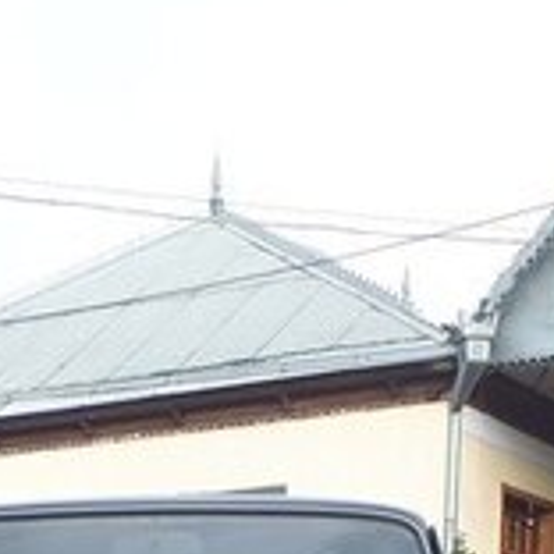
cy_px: 829
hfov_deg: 17.0
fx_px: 1829
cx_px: 71
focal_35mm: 101
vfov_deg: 15.8
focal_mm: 3.6
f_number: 1.9
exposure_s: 1/205
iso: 40
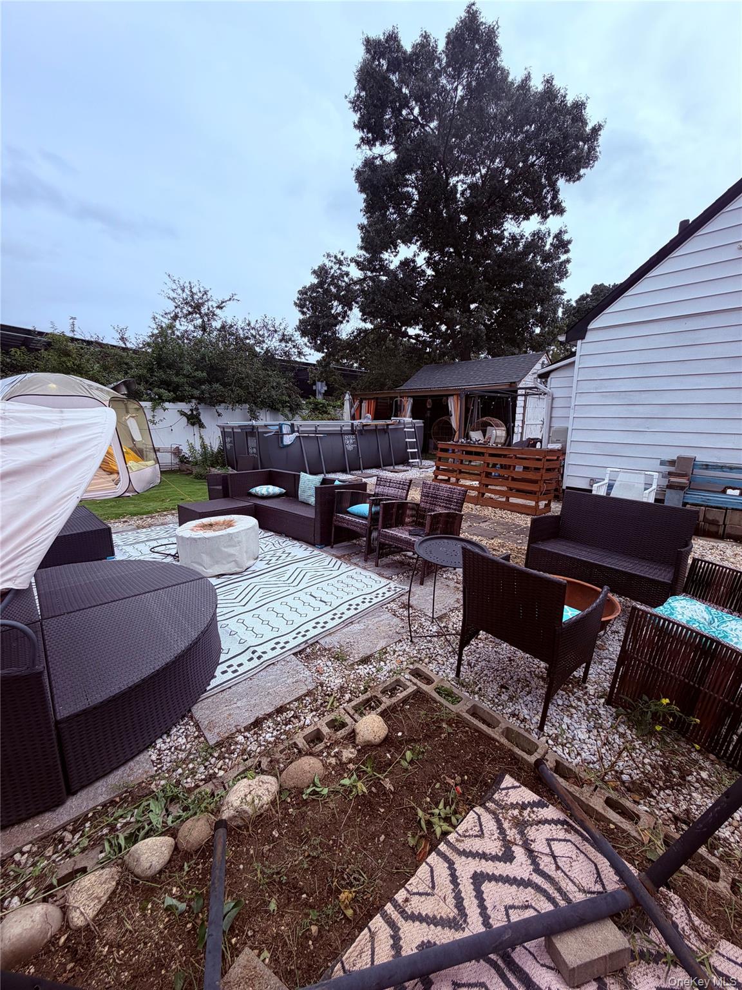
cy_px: 495
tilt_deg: -10.6
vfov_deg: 102.1
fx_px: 400
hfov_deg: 85.7
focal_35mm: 14
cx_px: 371
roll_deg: -0.3
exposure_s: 1/914
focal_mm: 2.22
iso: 20
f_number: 2.2
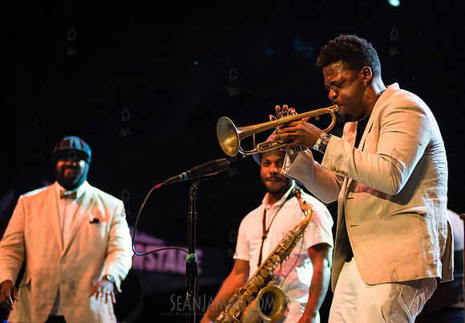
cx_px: 267
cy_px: 145
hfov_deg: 15.9
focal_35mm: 127
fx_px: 1661
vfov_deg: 11.1
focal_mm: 112
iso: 1600
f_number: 3.2
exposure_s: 1/500
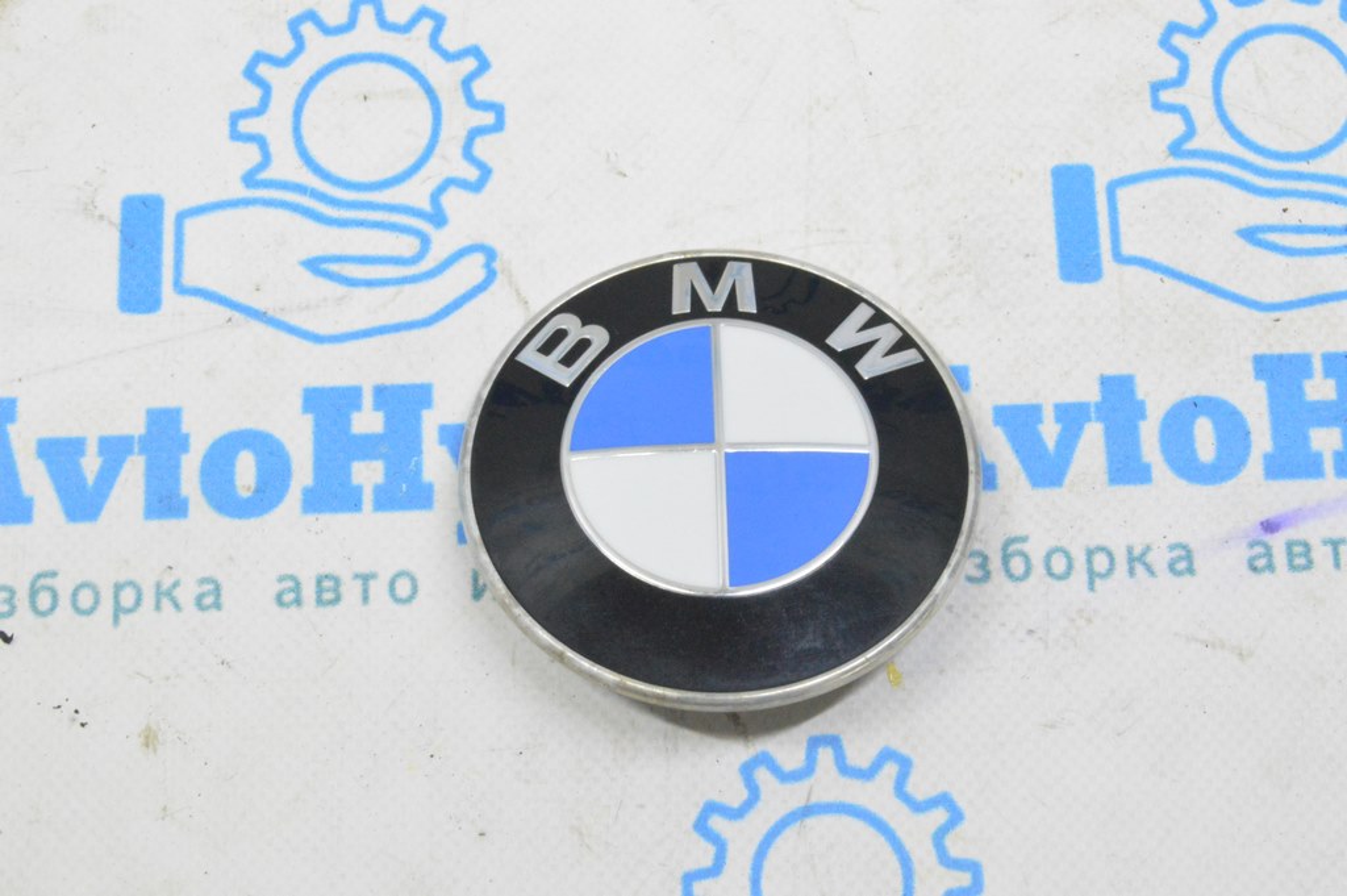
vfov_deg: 21.5
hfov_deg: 31.9
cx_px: 674
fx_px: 2355
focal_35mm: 63
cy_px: 448
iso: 6400
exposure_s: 1/15
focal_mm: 42
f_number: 20
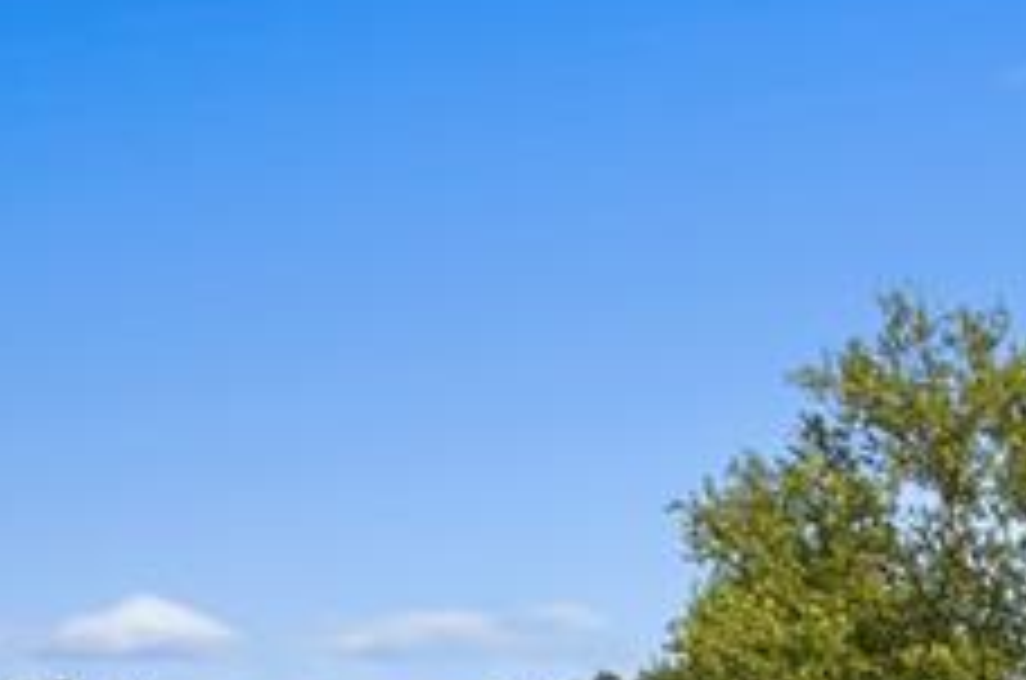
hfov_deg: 16.7
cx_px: 1922
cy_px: 1340
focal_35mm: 99
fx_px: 2816
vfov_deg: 12.3
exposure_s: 1/200
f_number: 2.8
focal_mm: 8.38
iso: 100
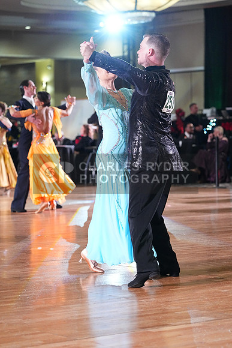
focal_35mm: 124
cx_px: 116
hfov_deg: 11.1
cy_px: 174
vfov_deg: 16.5
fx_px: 1198
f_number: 4
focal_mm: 124
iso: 6400
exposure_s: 1/400
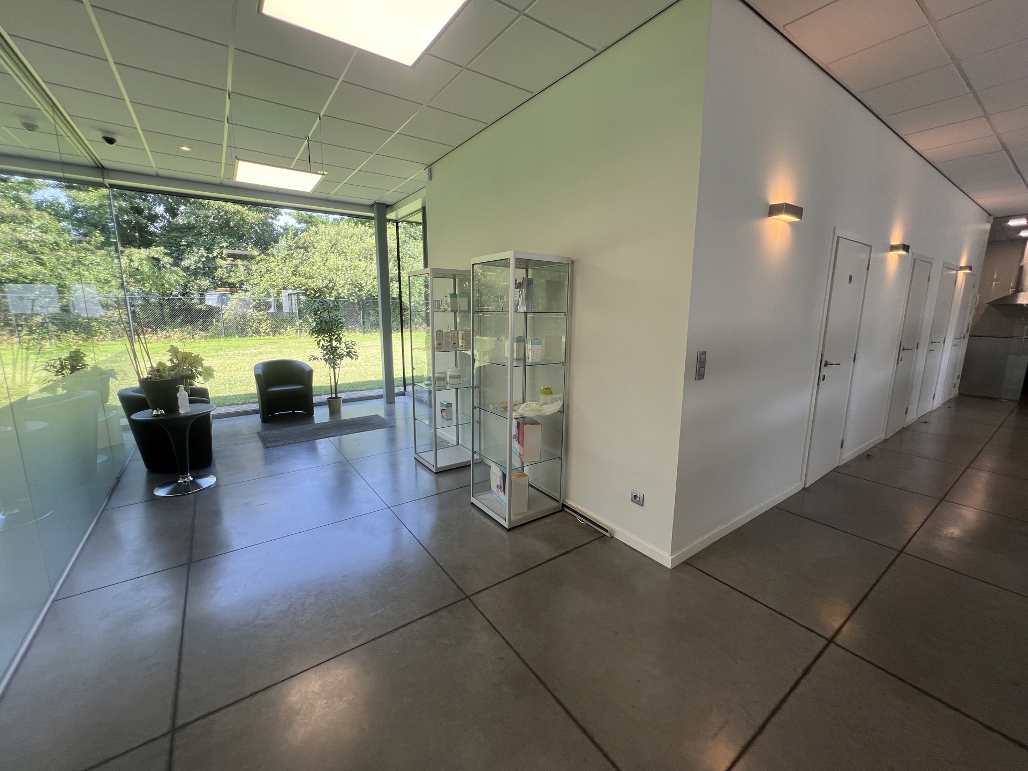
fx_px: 386
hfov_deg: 106.2
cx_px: 514
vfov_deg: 89.9
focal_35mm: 13
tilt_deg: -11.1
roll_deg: -0.7
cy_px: 386
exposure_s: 1/100
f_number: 1.8
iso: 40
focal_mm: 1.57
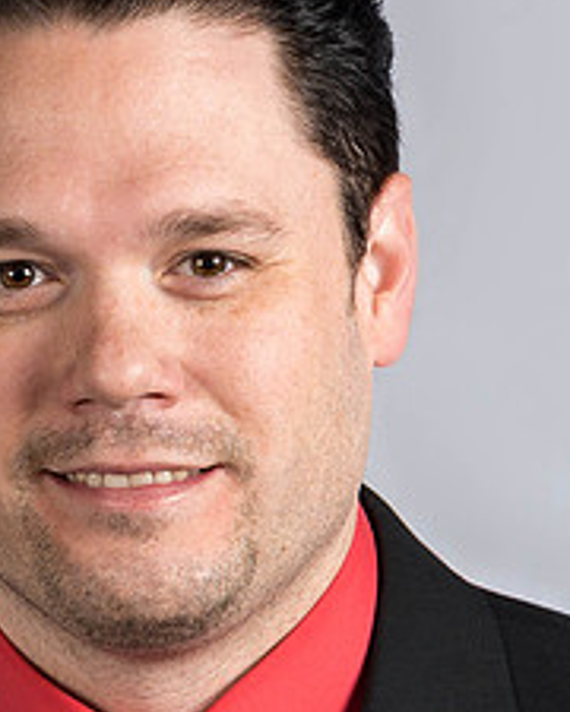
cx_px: -96
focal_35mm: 306
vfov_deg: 6.3
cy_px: 974
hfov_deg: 5.0
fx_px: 6453
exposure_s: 1/80
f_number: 6.3
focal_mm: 50
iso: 100
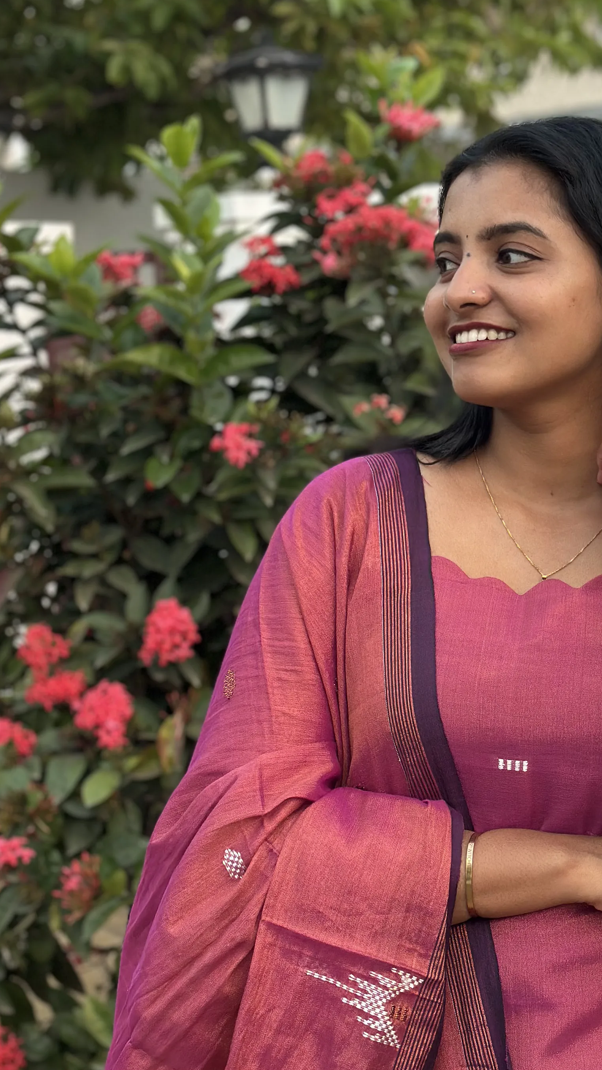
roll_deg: +0.0
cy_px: 498
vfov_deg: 27.2
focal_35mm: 78
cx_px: 503
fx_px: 2213
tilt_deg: -3.8
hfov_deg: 15.4
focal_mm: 6.86
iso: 100
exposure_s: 1/121
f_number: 1.78
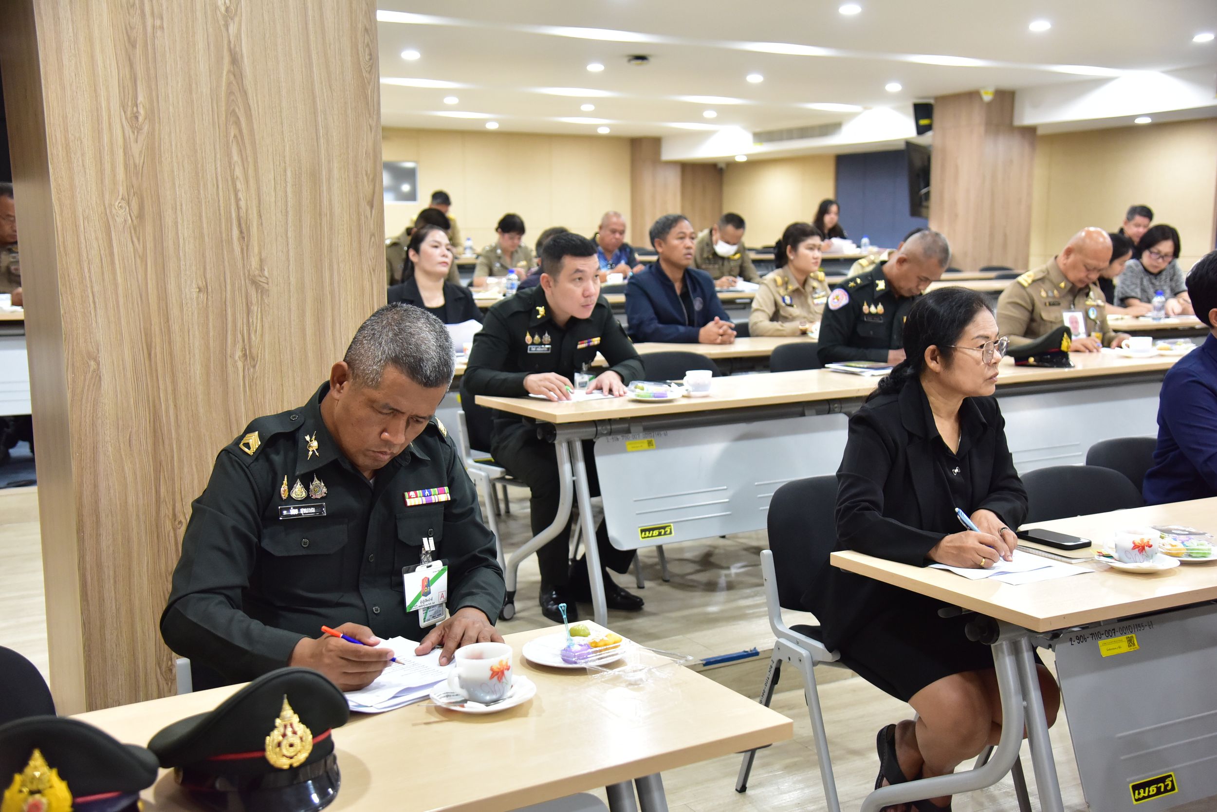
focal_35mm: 38
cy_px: 406
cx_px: 608
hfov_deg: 50.7
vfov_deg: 35.1
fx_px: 1285
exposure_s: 1/80
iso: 2500
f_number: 4.5
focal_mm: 38
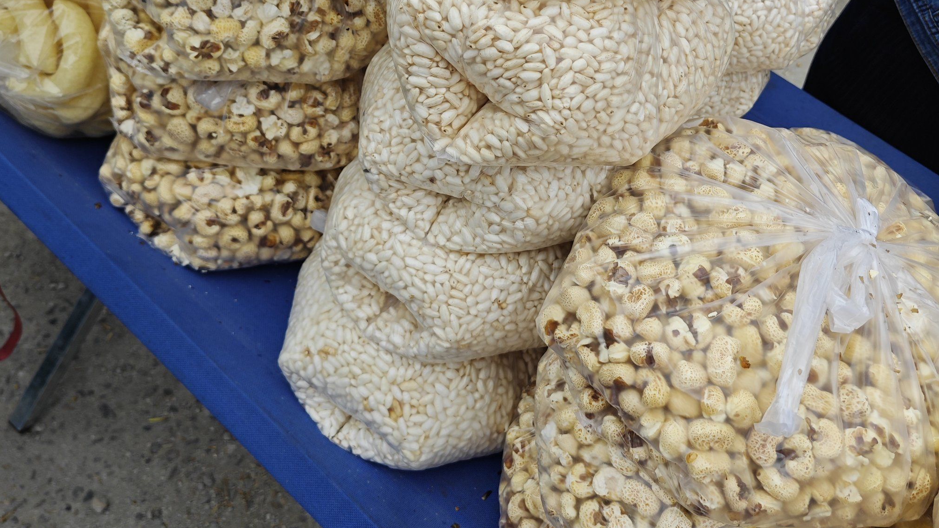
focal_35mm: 34
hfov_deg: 58.0
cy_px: 109
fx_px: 846
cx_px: 462
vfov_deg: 33.7
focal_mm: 5.43
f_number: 1.8
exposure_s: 1/1250
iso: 50
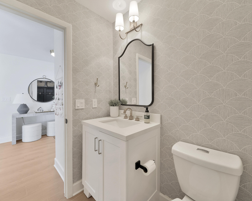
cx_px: 128
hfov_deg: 100.7
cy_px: 97
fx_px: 104
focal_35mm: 14
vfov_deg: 88.0
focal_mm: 12
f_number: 13
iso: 100
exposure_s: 1/1.43
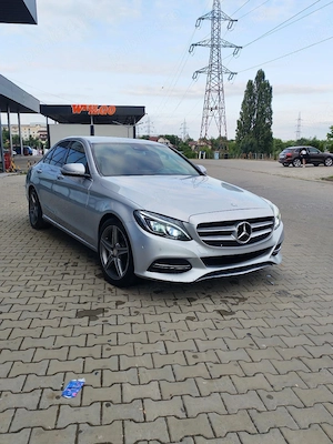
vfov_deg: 60.0
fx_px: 385
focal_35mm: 30
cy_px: 222
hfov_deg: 46.8
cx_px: 166
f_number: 1.9
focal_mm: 6.12
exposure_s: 1/222
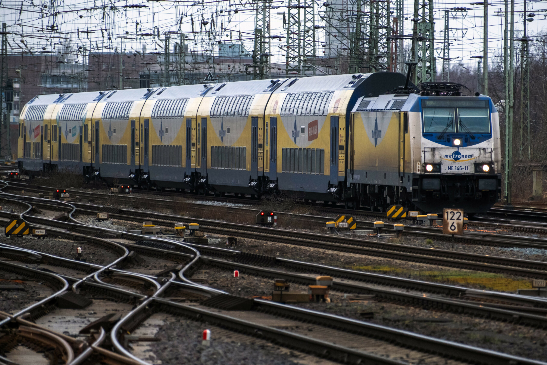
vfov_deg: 3.1
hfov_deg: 4.6
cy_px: 182
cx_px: 274
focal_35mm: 450
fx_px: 6837
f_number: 5.6
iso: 1250
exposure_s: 1/420
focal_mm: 300
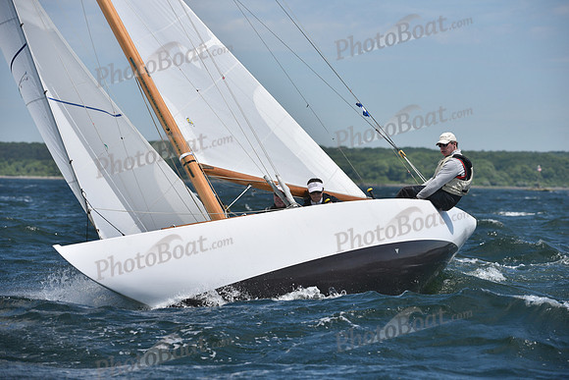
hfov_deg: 10.3
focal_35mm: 200
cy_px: 190
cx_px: 284
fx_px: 3162
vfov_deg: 6.9
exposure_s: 1/1600
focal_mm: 200
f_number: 6.3
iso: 250
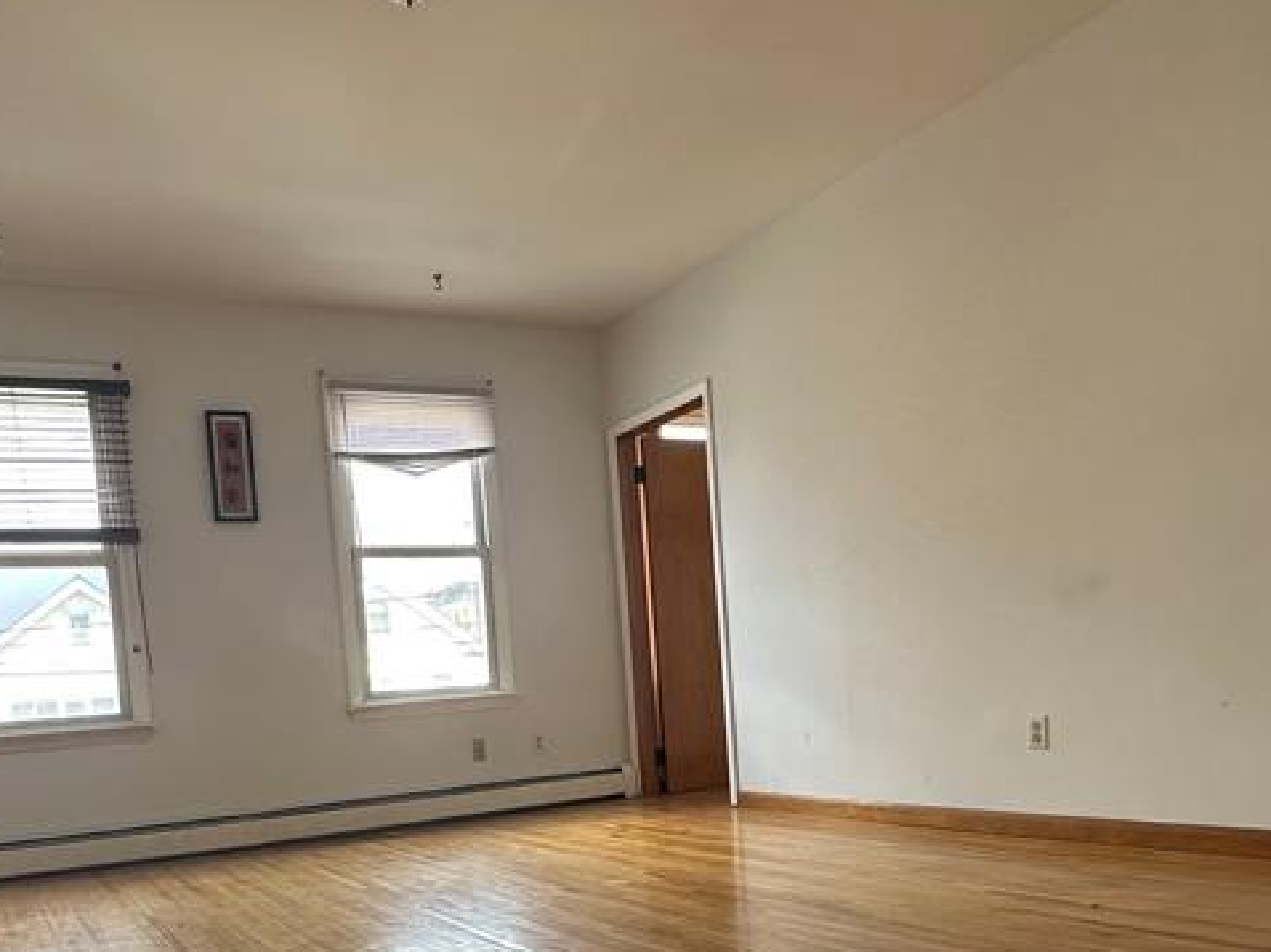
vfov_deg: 44.2
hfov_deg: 59.2
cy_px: 776
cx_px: 473
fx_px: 1101
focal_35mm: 30
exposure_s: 1/99
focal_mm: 2.22
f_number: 2.2
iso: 50
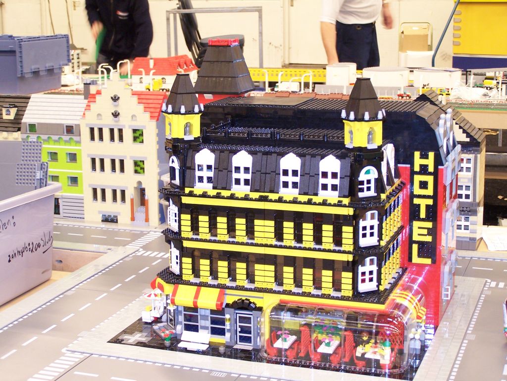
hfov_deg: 29.0
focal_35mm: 67
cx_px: 254
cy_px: 190
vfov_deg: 21.9
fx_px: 981
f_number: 3.2
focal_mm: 11.1
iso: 140
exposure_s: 1/4
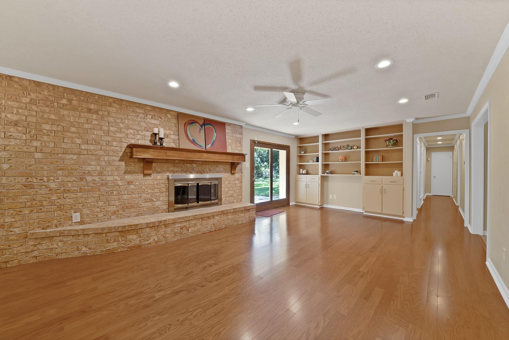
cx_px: 254
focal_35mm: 12
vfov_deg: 90.1
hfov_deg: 112.6
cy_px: 170
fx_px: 170
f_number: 9
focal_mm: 12
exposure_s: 2
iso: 640
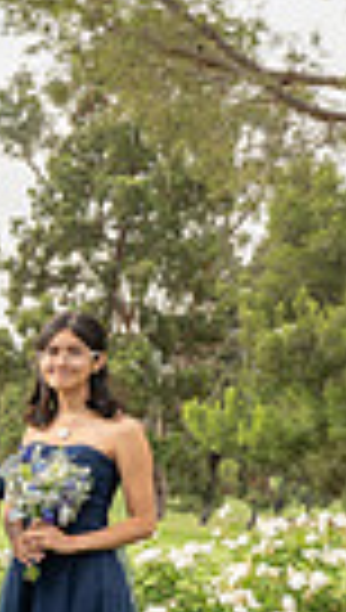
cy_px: 520
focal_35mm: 107
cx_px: -885
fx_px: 1737
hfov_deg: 8.3
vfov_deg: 19.7
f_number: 6.3
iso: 200
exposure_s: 1/200
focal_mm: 24
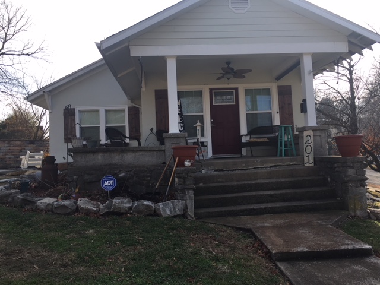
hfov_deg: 61.7
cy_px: 142
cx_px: 190
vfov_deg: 48.2
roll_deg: +1.5
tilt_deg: +4.3
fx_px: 318
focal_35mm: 29
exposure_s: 1/818
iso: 25
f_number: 2.2
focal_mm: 4.15
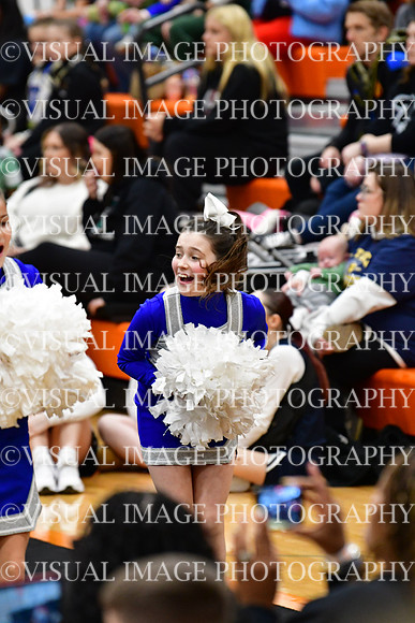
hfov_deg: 4.6
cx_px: 208
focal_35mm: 300
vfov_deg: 6.9
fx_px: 5184
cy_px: 312
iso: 4000
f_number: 3.5
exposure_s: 1/500
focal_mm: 200
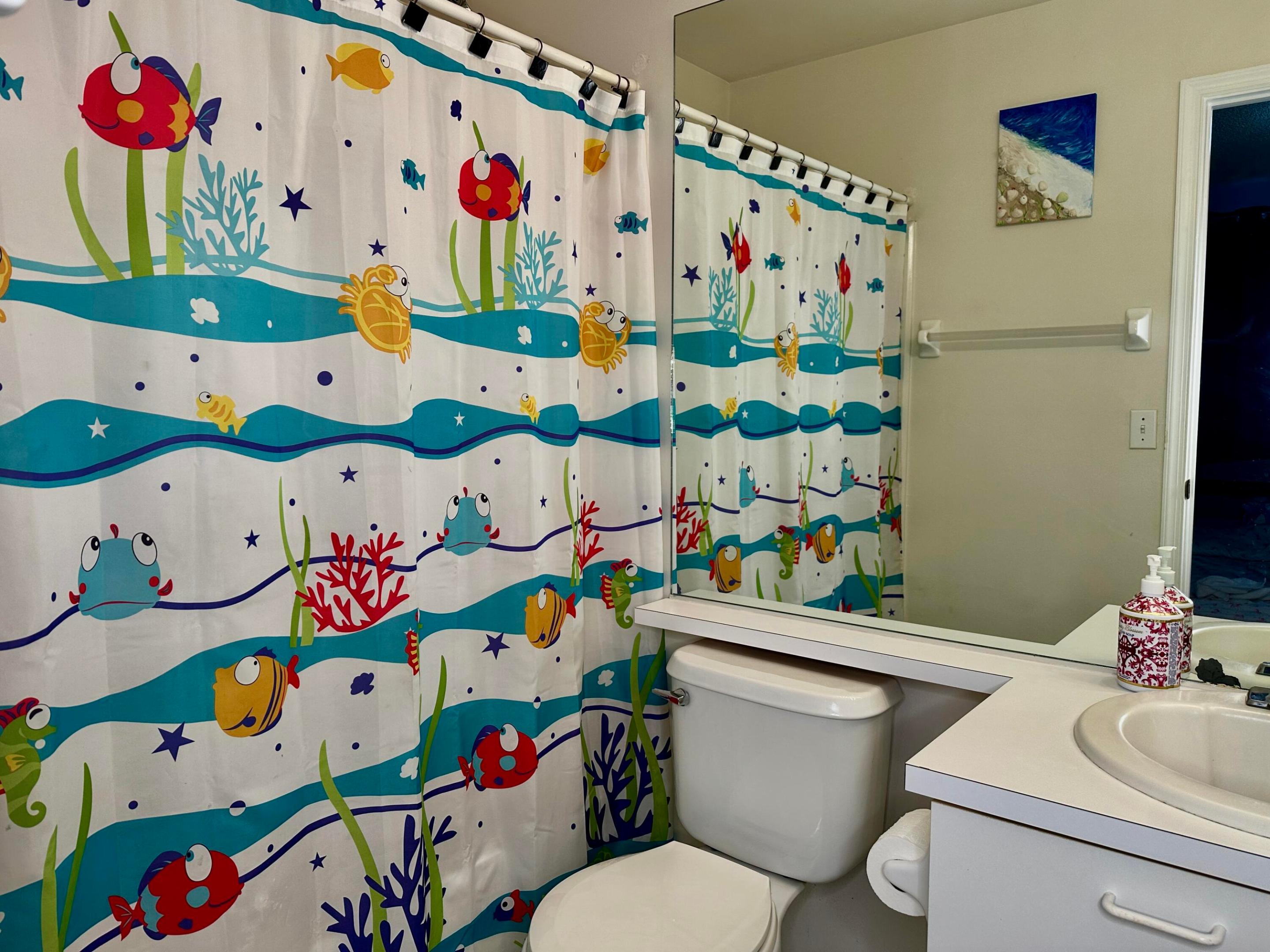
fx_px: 881
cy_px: 476
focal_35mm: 24
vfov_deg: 56.8
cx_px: 635
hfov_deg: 71.6
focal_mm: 6.86
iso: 80
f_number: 1.78
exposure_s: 1/120
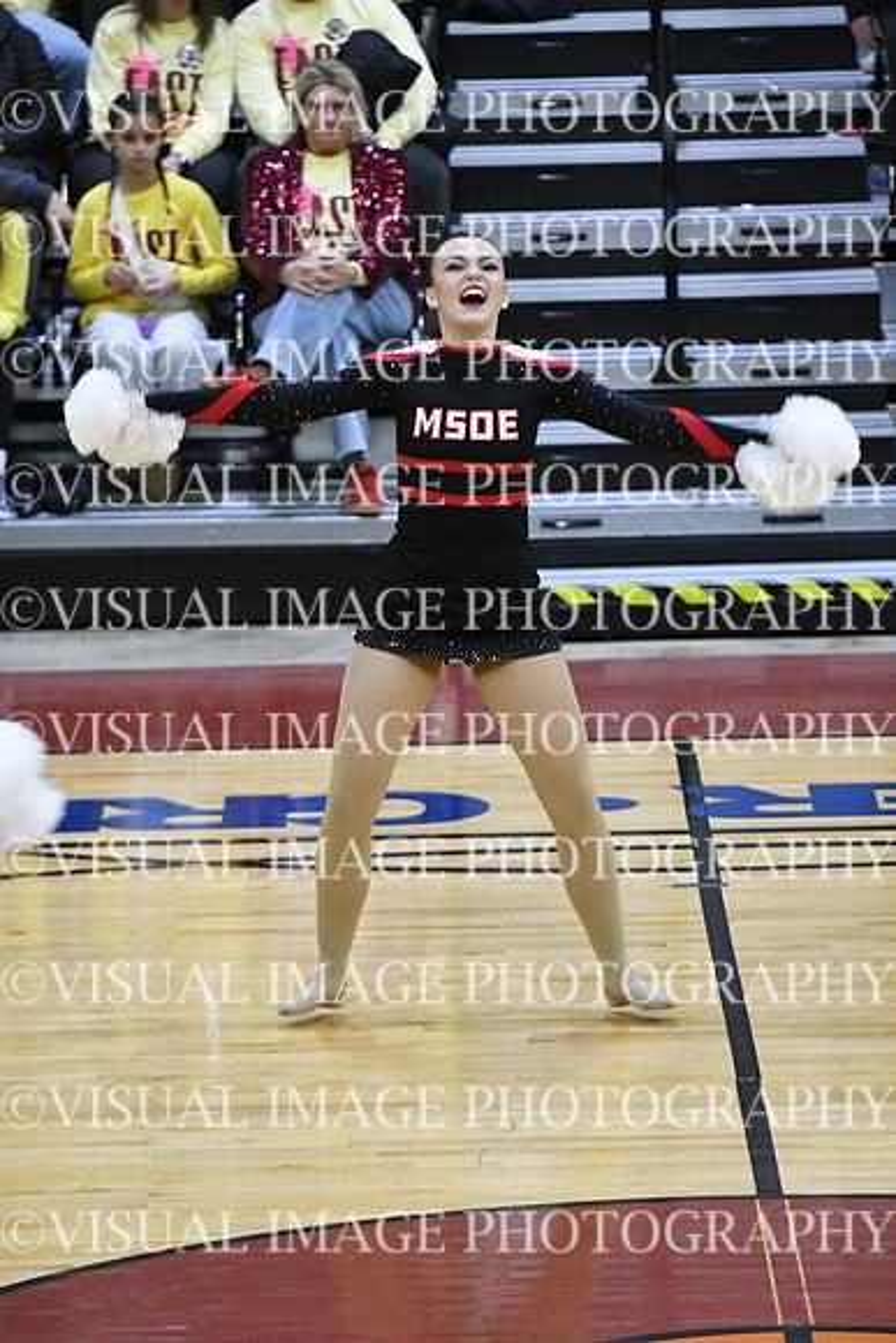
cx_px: 448
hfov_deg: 5.0
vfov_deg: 7.4
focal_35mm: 277
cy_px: 672
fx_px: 10334
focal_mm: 185
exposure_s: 1/400
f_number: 2.8
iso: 3200
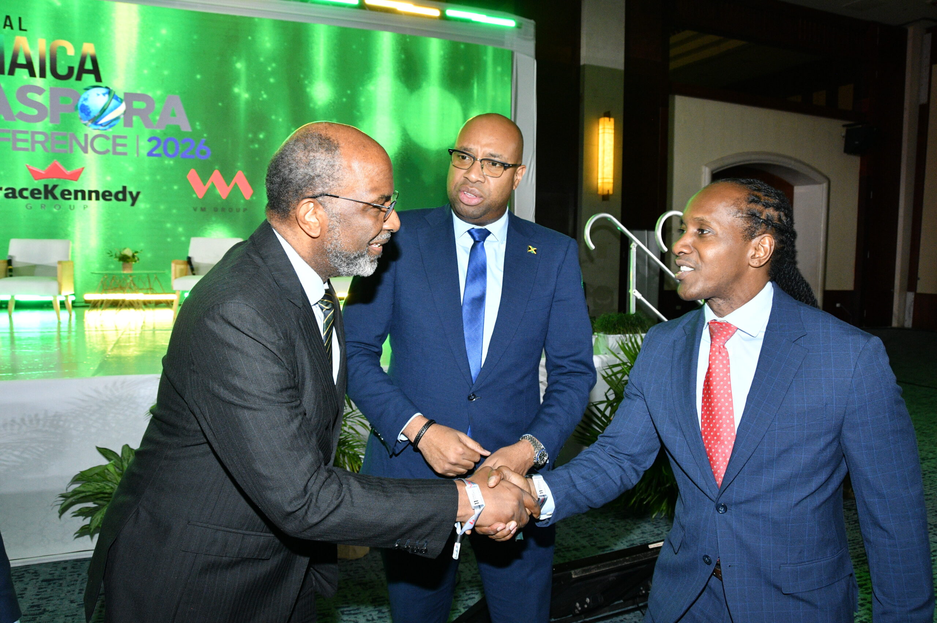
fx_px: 702
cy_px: 312
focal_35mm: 27
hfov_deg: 67.4
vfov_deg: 47.9
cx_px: 468
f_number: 5.6
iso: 1600
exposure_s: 1/160
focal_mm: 18
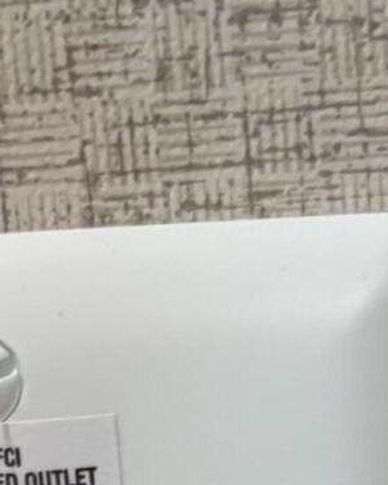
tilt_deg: -15.4
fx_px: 1967
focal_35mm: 137
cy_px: 1063
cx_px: 173
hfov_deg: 11.3
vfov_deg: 12.0
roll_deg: +5.8
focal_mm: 5.96
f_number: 1.6
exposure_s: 1/60
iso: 125
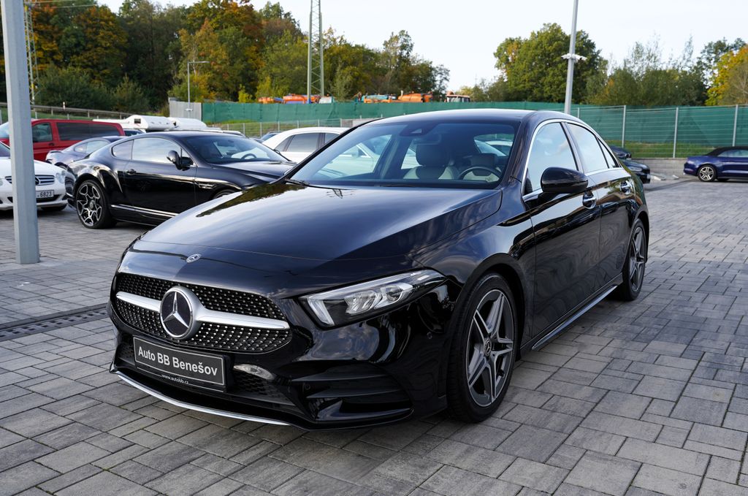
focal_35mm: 31
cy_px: 248
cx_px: 374
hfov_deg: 60.4
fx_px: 643
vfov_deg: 42.2
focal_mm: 31
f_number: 6.3
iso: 200
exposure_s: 1/200
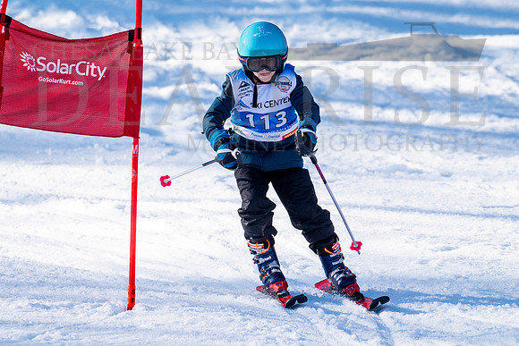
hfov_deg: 3.2
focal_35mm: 639
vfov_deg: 2.2
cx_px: 279
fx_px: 9220
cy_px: 197
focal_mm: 560
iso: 800
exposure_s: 1/2000
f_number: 8
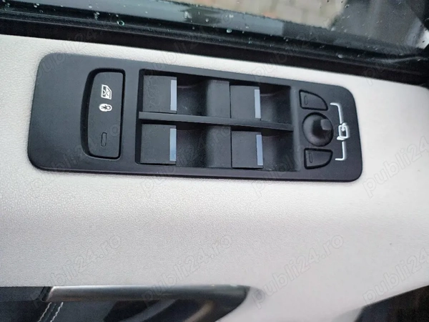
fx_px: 310
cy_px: 161
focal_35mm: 25
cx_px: 214
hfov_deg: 69.4
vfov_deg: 54.9
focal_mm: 5.89
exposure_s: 1/33.3
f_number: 1.4
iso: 747
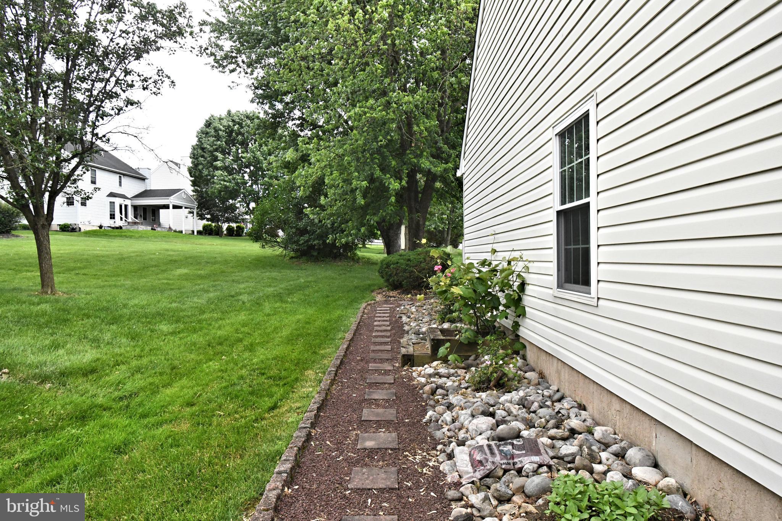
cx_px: 391
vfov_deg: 57.2
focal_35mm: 22
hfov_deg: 78.6
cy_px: 260
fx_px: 478
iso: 2500
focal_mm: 15
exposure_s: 1/2000
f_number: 7.1
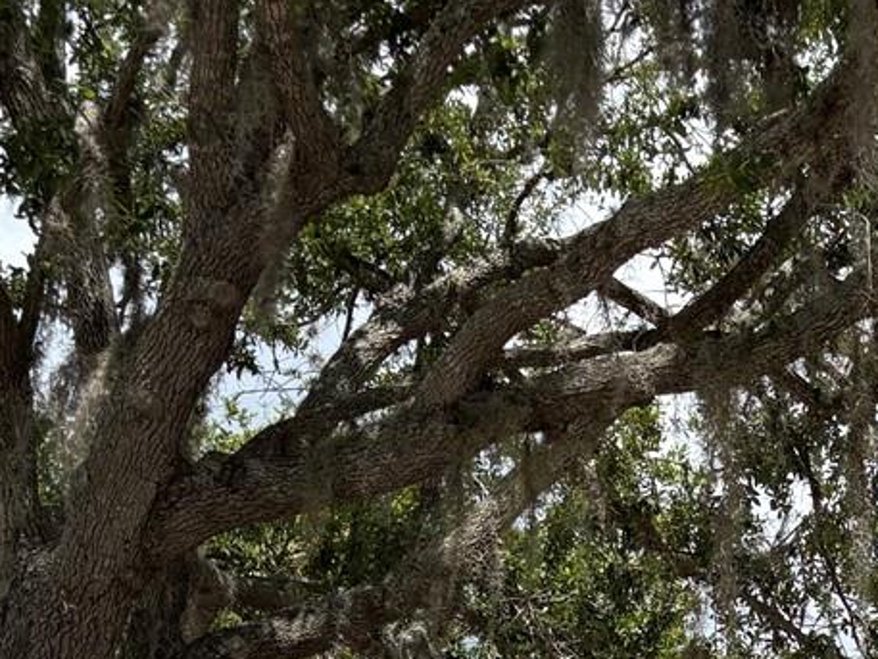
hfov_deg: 20.8
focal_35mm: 91
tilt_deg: +7.8
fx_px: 2309
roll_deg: -0.4
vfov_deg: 14.8
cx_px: 874
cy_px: 1053
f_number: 1.6
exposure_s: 1/3448
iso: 50
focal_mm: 5.96
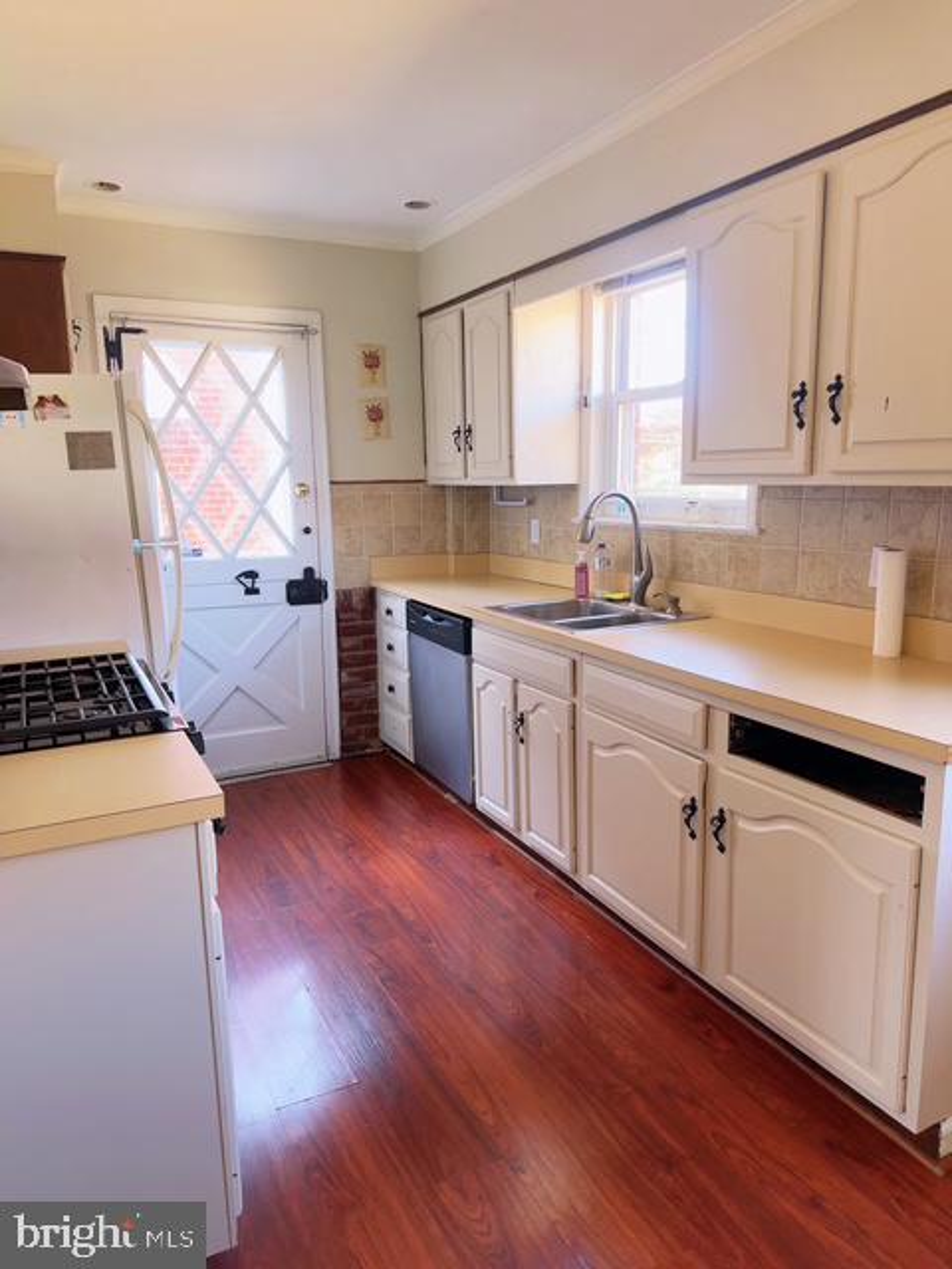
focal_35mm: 24
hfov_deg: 56.8
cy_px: 634
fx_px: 880
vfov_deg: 71.6
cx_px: 476
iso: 250
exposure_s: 1/95
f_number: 1.78
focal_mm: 6.86
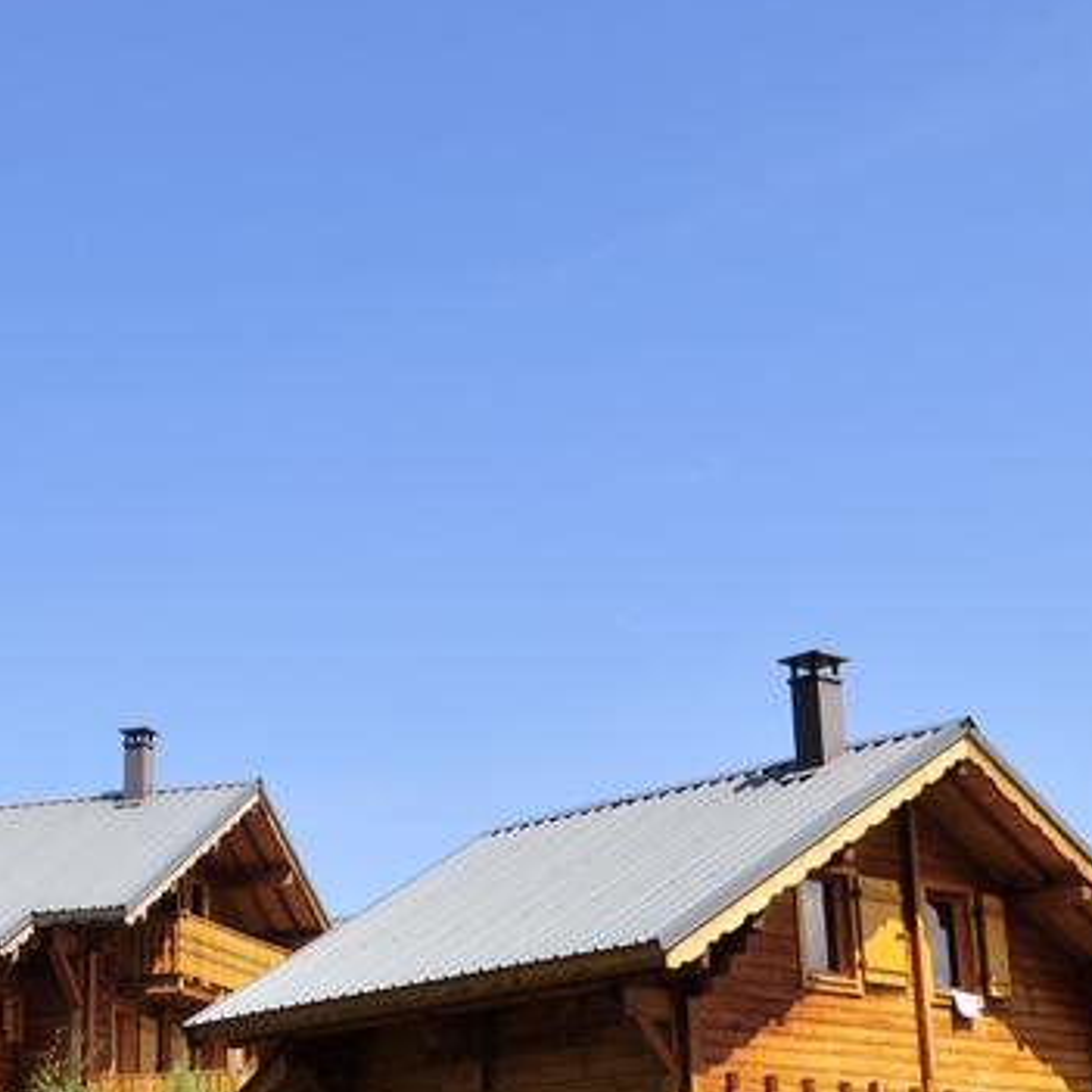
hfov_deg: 23.7
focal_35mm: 72
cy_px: 594
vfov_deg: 24.0
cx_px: 254
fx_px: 2570
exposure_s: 1/125
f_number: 11
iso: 200
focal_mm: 22
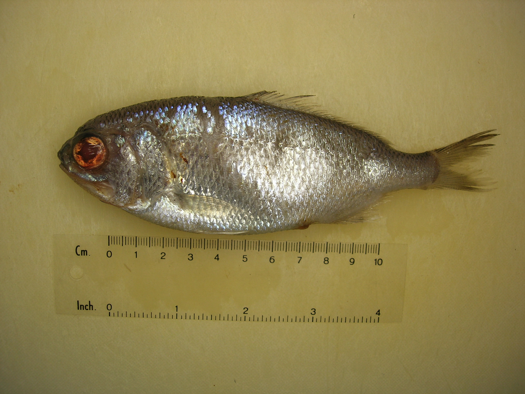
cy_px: 197
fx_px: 576
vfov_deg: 37.7
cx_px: 262
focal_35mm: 38
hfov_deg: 49.0
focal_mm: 7.8
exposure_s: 1/98.6
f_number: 2.8
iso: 64
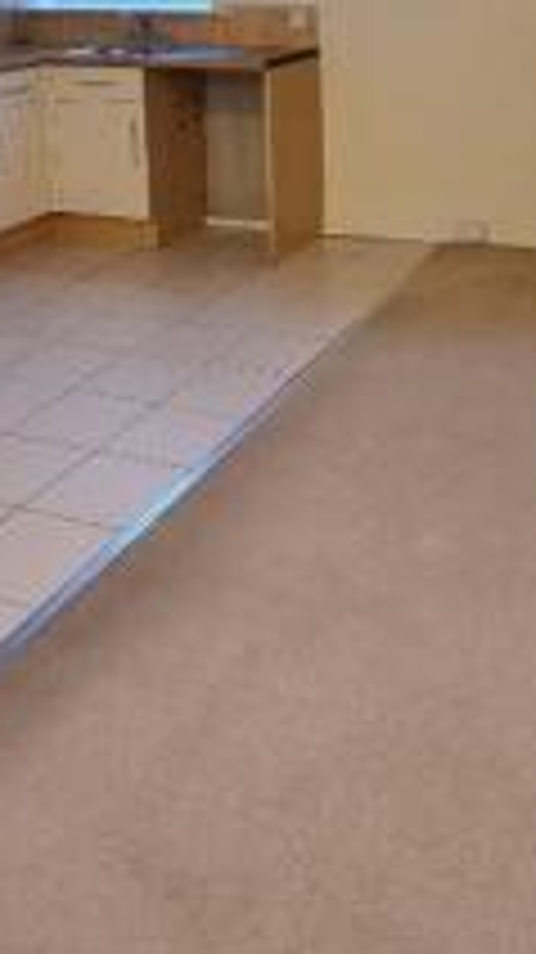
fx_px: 987
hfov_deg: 30.3
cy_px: 83
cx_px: 331
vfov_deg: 46.3
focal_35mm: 39
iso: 400
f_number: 2.2
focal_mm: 2.2
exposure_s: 1/33
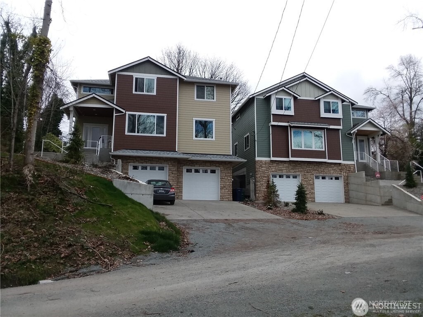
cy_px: 158
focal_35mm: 29
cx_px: 212
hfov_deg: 61.7
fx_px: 354
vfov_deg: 48.2
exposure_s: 1/741
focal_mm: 2.47
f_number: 1.9
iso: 40
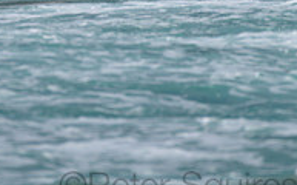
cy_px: -137
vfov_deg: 0.7
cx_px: 105
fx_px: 15211
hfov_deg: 1.1
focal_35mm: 1882
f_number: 5.6
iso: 90
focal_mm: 500
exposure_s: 1/2000
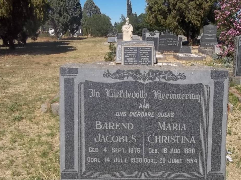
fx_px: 285
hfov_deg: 45.7
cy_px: 107
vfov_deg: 35.0
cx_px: 135
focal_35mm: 41
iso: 80
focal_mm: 5.7
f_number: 5.5
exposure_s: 1/640
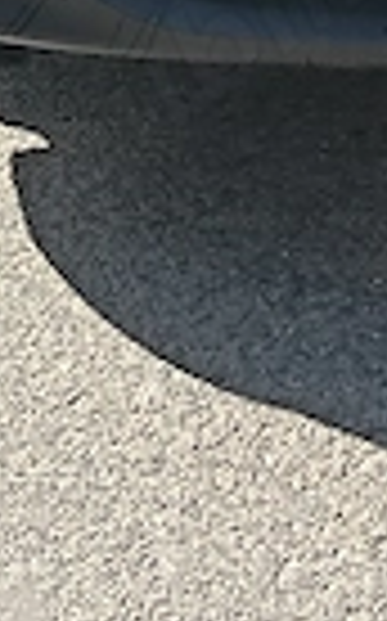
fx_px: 2807
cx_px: 634
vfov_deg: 11.5
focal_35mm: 166
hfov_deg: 7.7
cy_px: -558
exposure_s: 1/346
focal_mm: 3.98
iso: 50
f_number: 1.8
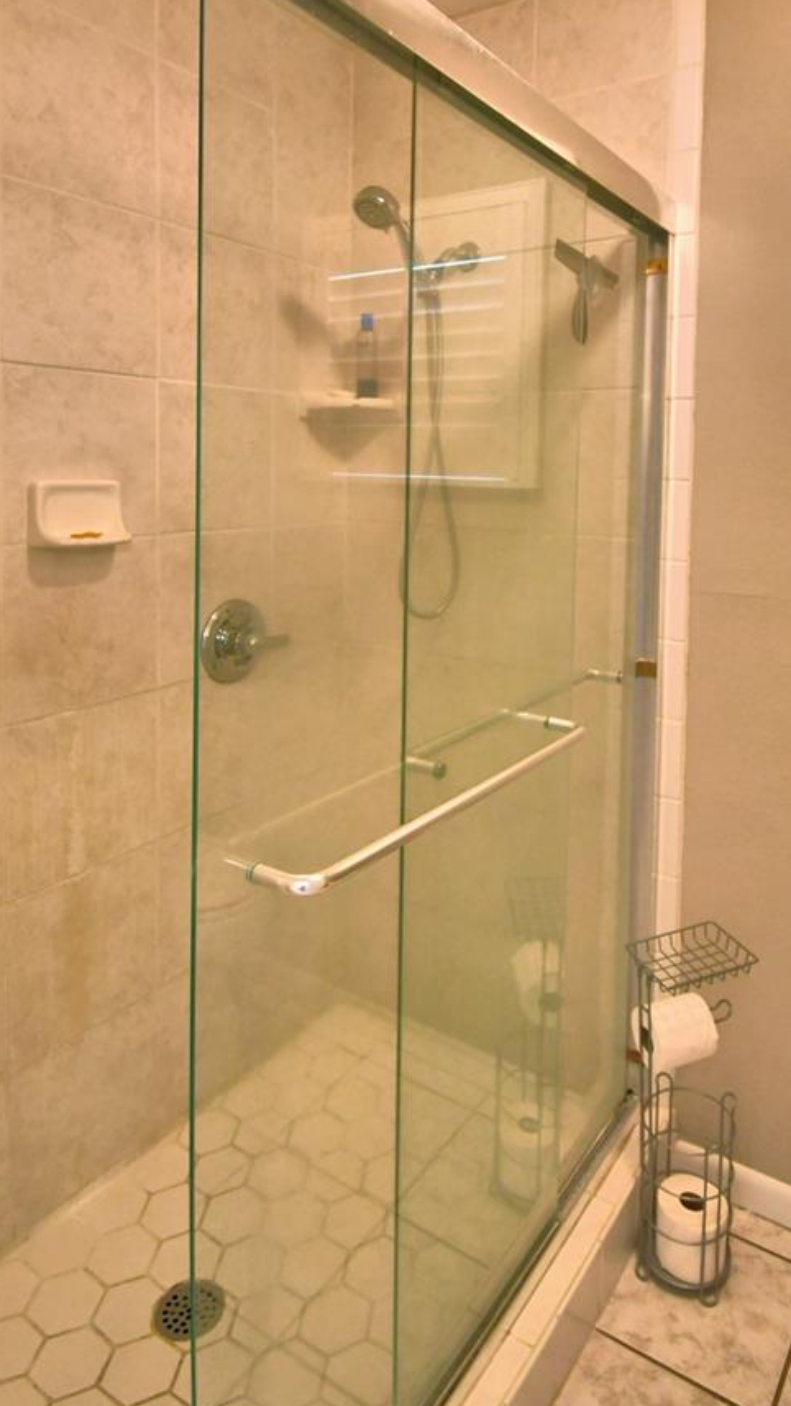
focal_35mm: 22
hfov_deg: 51.2
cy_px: 505
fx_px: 820
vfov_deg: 79.3
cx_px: 464
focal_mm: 10
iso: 800
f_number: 4.5
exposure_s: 1/30
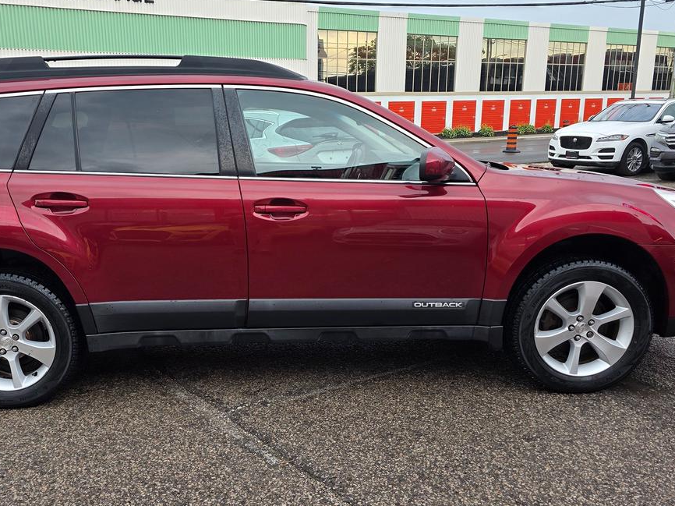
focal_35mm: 34
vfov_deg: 41.7
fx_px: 663
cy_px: 282
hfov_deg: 53.5
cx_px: 263
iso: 12
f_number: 1.7
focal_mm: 6.3
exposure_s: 1/76.8
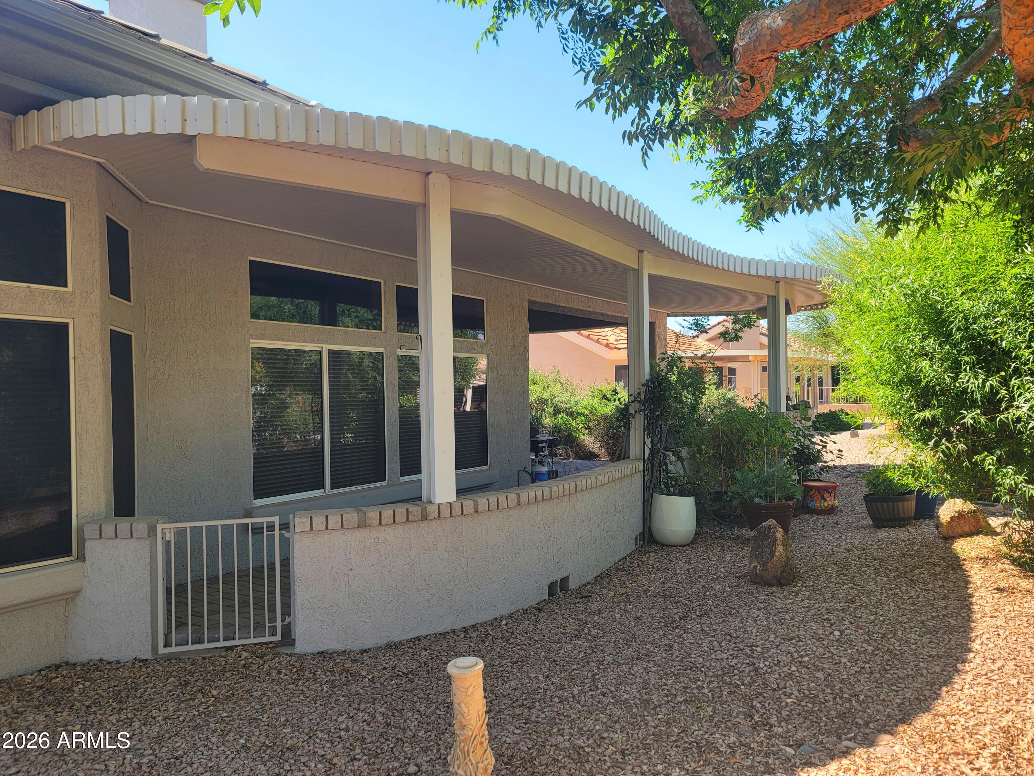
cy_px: 388
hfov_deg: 69.4
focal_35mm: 25
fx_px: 747
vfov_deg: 54.9
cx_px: 517
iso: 20
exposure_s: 1/294
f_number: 1.8
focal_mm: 7
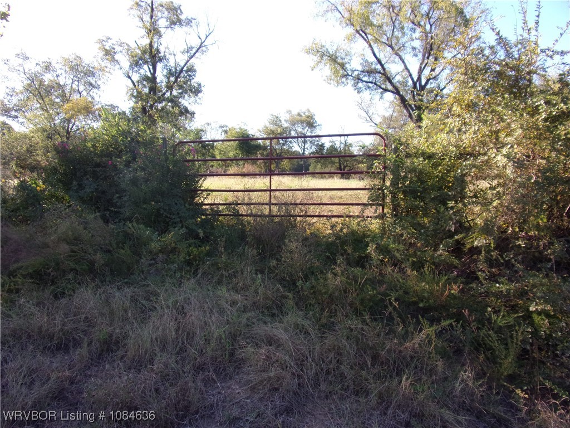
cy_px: 214
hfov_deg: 71.6
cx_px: 285
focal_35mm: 24
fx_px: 395
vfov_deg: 56.8
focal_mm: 4.3
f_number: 3.3
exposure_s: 1/220
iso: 80
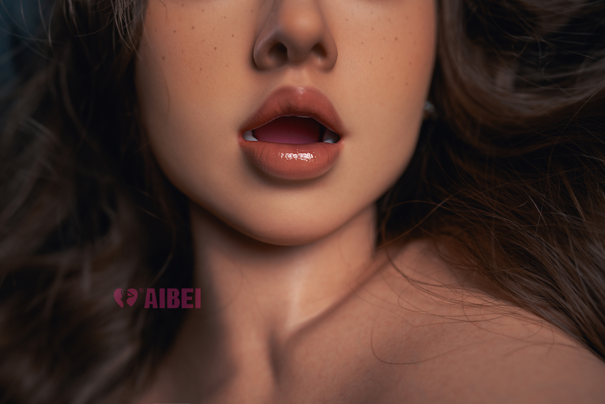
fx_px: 840
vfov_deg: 27.0
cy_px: 202
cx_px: 302
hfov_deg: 39.6
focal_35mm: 50
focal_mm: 50
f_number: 2.8
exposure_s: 1/250
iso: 125
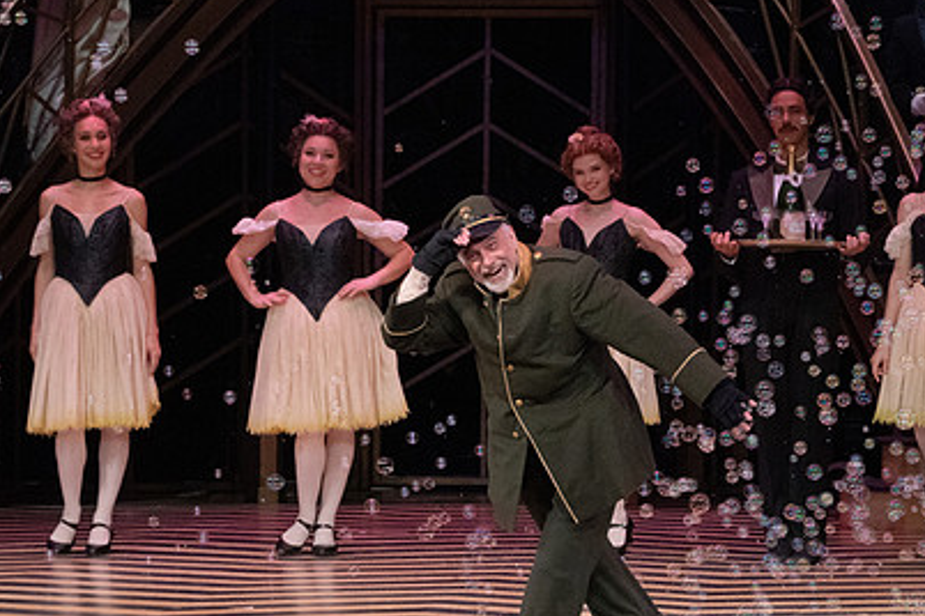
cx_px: 370
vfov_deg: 5.1
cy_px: 339
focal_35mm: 270
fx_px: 6937
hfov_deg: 7.6
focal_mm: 187
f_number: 18
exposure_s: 1/400
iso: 12800
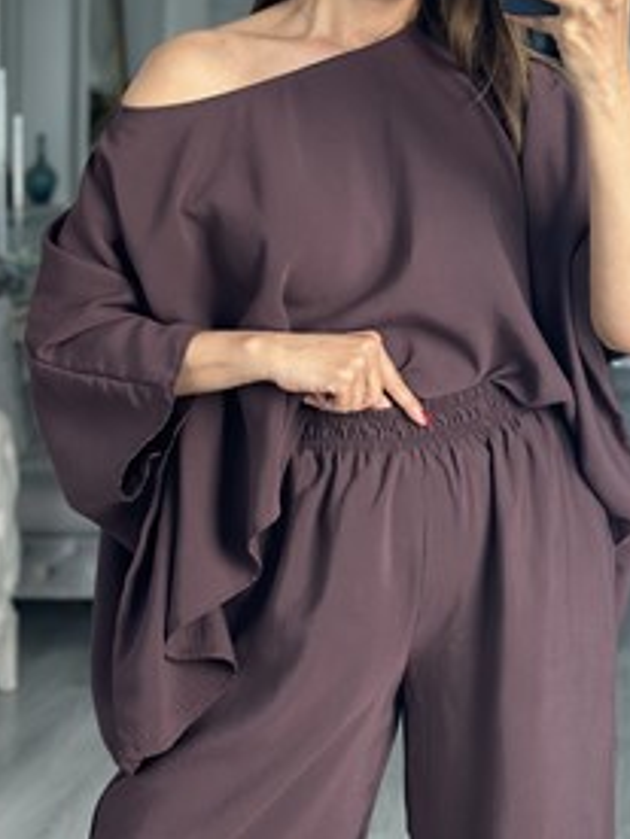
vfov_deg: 22.2
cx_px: 390
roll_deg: +1.1
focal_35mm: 88
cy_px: 304
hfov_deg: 16.8
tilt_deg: -18.3
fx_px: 2135
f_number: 1.78
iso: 80
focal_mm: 6.86
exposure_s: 1/121
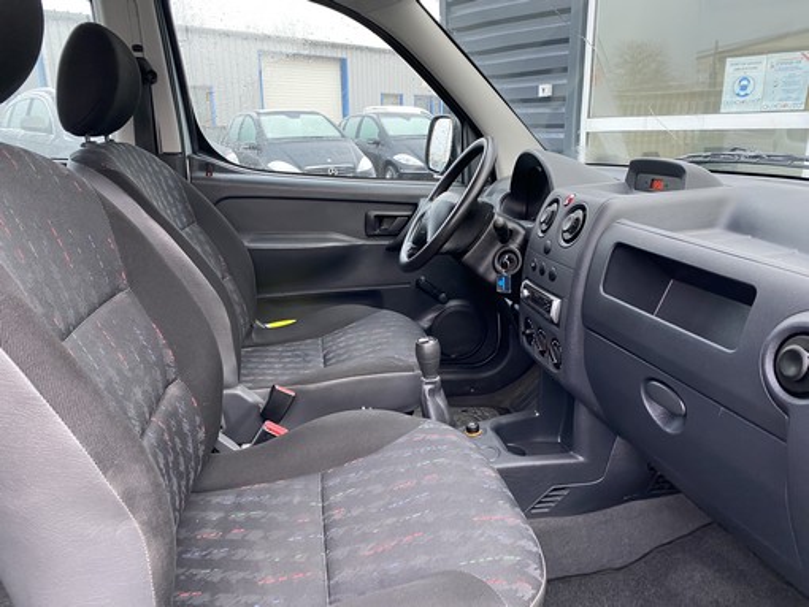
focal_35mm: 26
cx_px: 404
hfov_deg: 67.3
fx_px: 608
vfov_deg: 53.1
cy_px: 304
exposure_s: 1/72
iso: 125
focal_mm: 4.25
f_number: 1.8
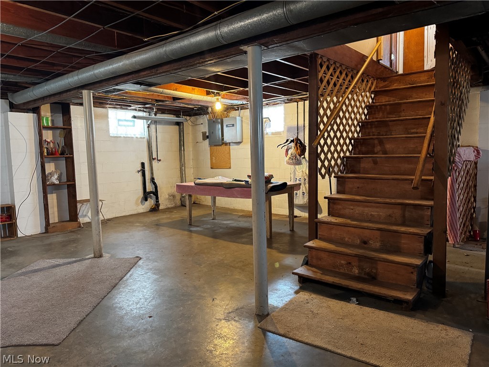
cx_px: 244
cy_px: 184
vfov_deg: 56.8
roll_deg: +1.5
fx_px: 339
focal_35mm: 24
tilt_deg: -5.7
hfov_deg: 71.6
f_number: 1.78
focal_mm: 6.76
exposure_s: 1/60
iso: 640
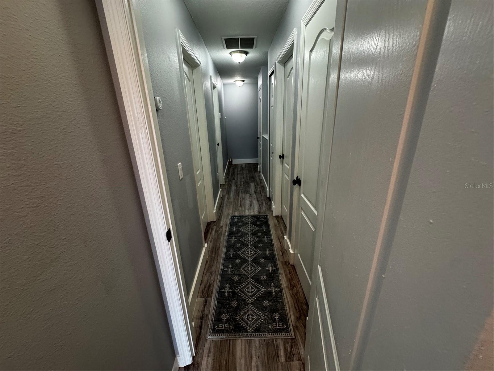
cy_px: 186
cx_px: 247
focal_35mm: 14
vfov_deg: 85.7
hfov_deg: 102.1
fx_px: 200
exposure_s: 1/60
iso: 250
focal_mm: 2.22
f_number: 2.2
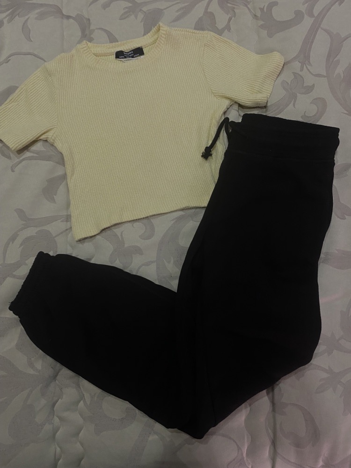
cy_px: 234
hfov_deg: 53.1
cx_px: 176
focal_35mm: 26
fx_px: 352
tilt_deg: -83.2
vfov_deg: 67.3
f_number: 1.8
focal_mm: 4.25
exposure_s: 1/50
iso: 250
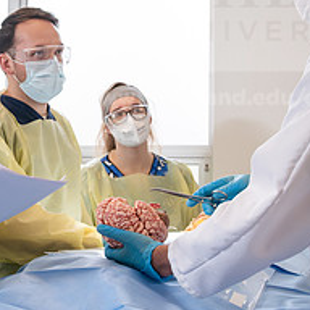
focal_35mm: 72
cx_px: 26
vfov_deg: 24.0
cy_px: 132
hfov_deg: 23.3
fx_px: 729
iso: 500
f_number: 4.5
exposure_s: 1/200
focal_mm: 28
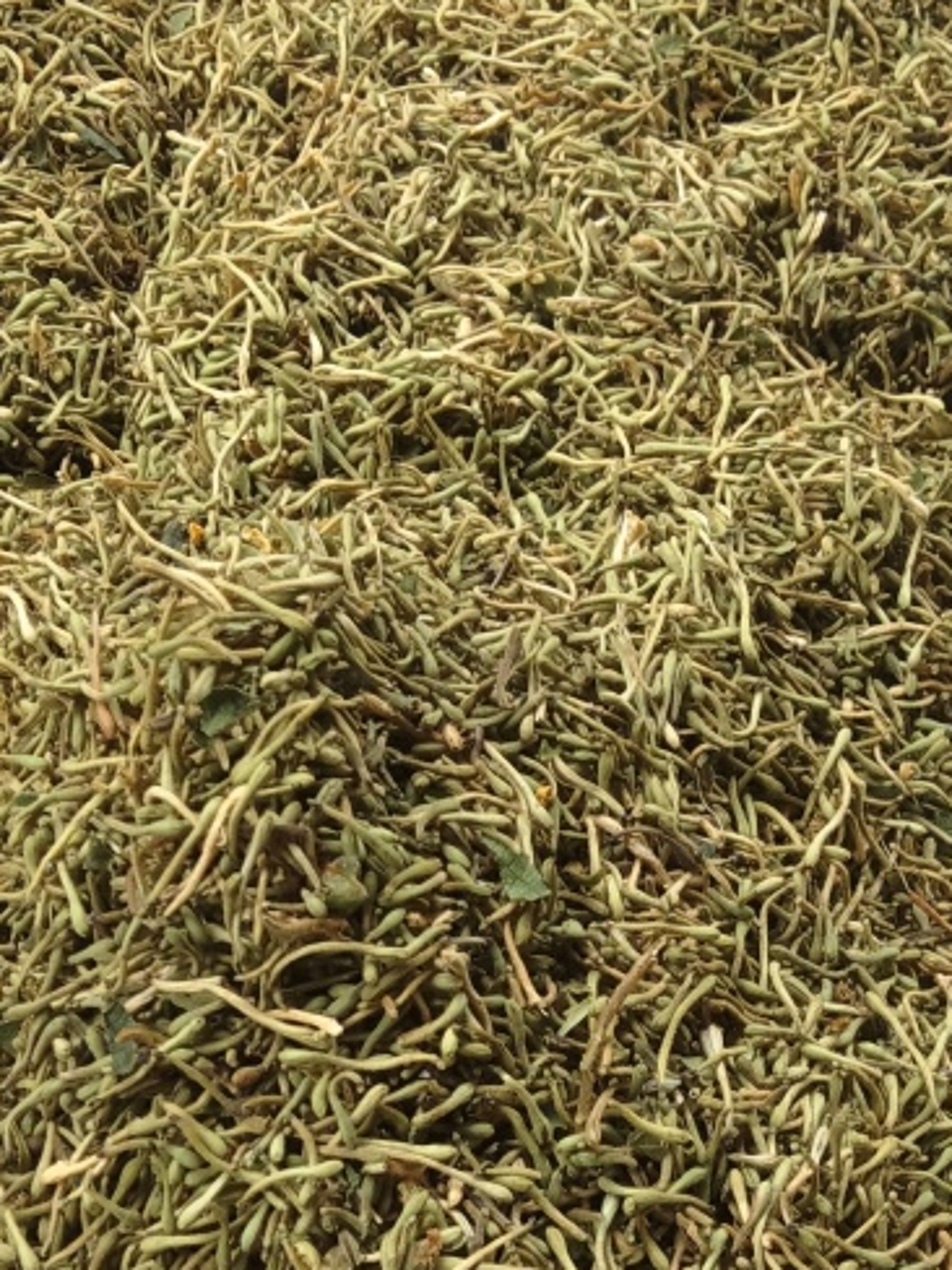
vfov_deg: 32.2
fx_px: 2163
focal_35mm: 59
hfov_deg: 24.8
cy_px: 936
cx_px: 559
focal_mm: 3.66
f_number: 2.2
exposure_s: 1/50
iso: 132
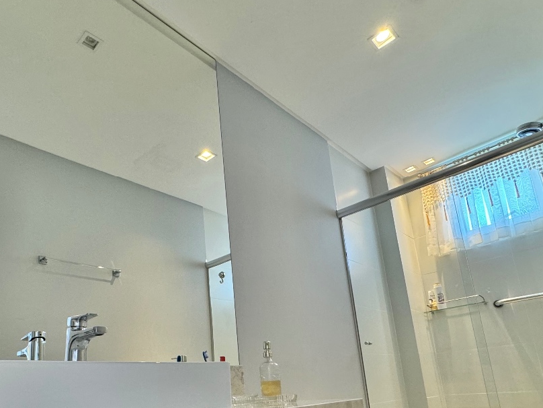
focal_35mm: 26
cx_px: 214
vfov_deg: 51.1
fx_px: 408
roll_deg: +3.9
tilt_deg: +12.9
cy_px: 299
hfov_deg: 66.6
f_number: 2.2
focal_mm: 2.22
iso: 200
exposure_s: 1/120
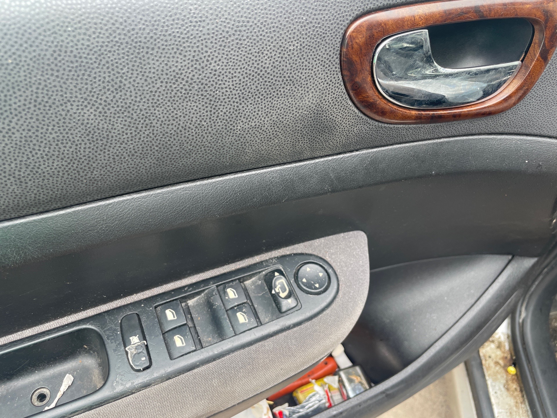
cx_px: 278
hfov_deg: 67.3
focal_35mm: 26
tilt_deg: -56.6
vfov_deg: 53.1
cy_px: 209
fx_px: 418
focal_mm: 4.2
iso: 40
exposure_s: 1/121
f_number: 1.6
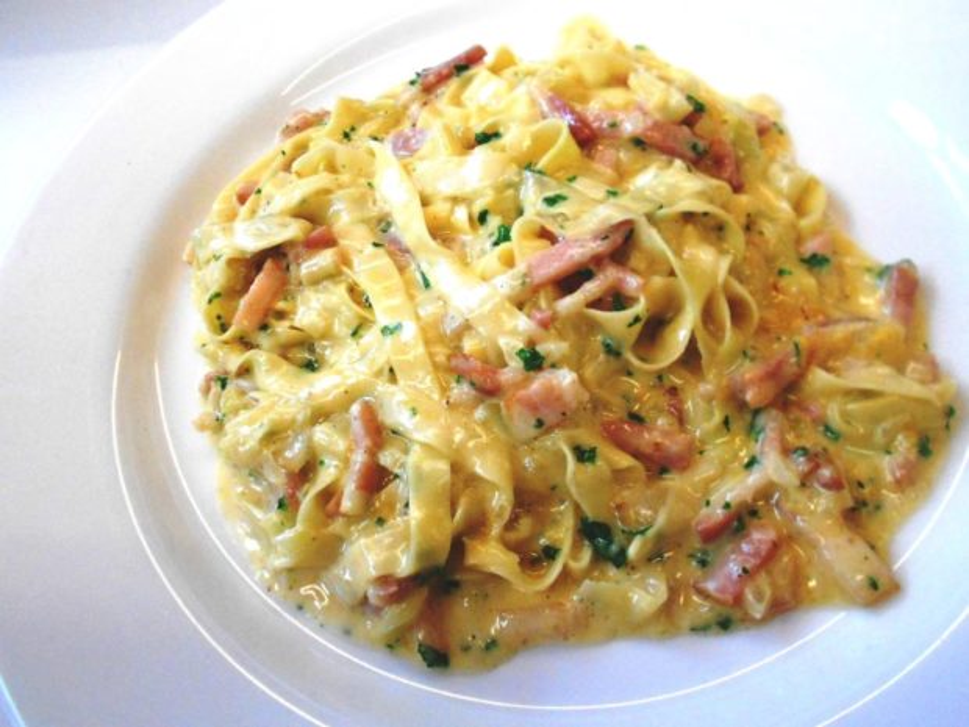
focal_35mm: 29
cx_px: 484
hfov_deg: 61.7
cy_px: 364
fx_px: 812
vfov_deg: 48.2
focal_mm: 5.3
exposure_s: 1/125
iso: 500
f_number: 3.4
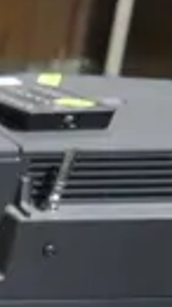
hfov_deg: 3.3
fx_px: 2517
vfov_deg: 6.5
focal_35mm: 310
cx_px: -1004
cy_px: 805
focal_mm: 18
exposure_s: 1/60
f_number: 4
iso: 800
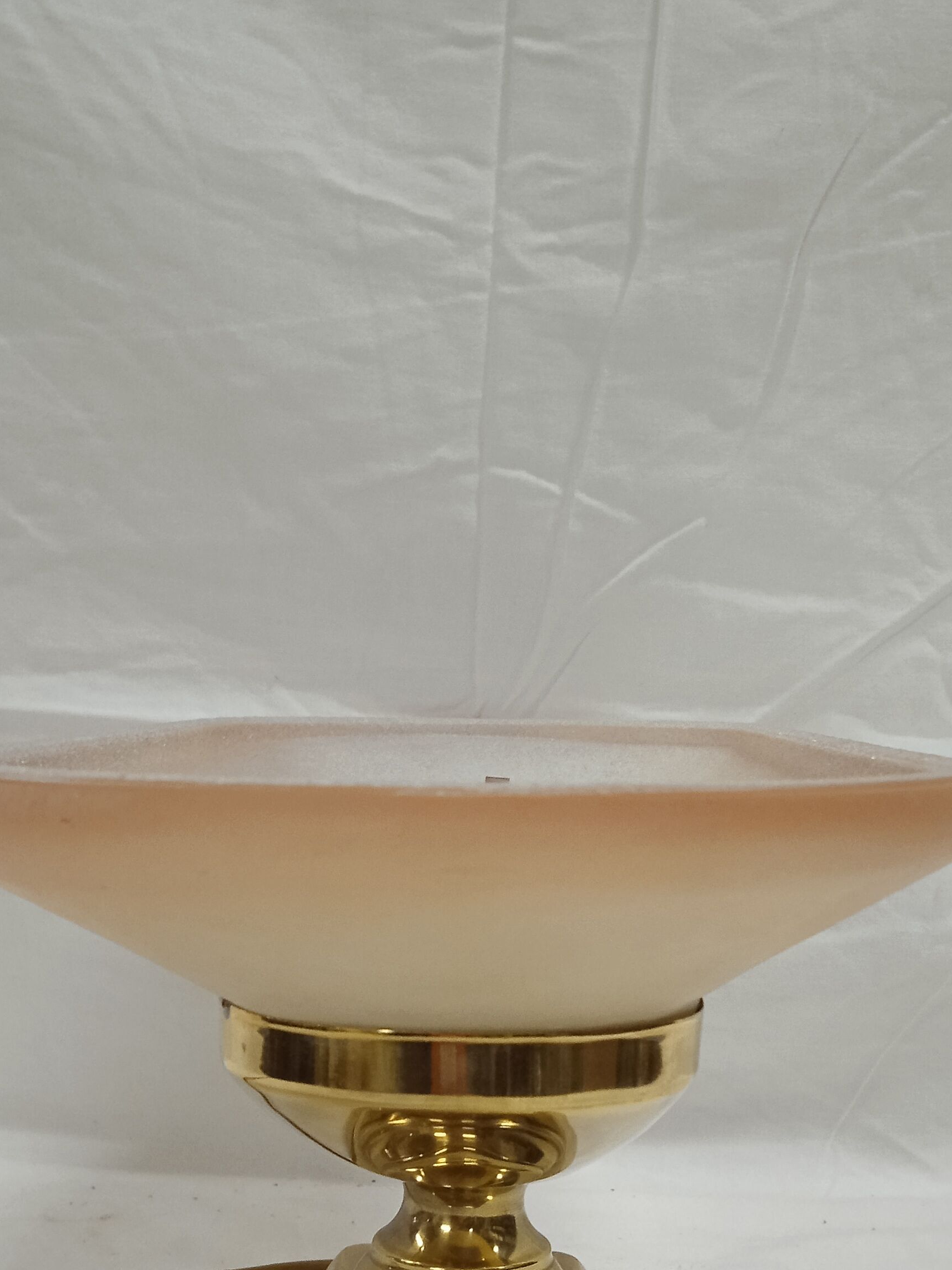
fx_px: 1870
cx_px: 519
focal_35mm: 51
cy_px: 808
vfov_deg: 37.2
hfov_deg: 28.5
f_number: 2.2
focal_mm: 3.43
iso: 710
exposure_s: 1/25
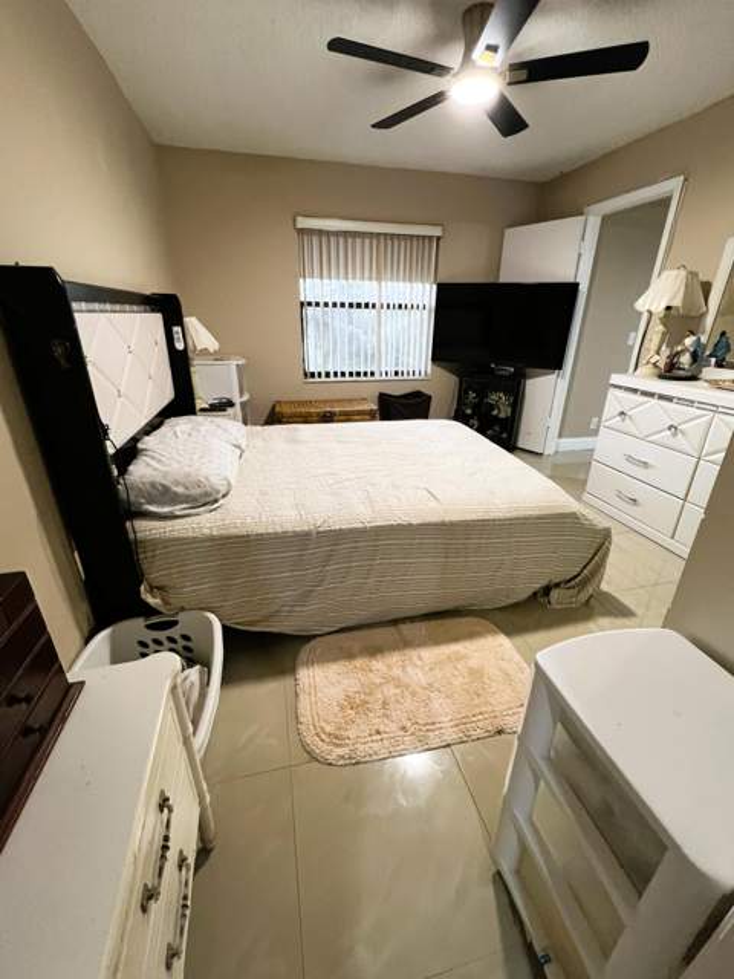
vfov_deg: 102.1
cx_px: 367
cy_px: 490
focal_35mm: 14
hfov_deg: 85.7
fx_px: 396
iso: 320
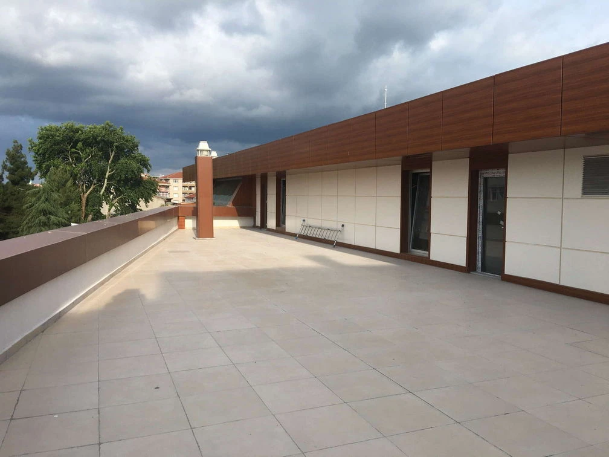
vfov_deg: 48.2
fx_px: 510
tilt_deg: -1.8
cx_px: 304
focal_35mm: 29
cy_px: 228
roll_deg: -1.0
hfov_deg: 61.7
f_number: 2.2
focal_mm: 4.15
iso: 25
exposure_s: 1/1040
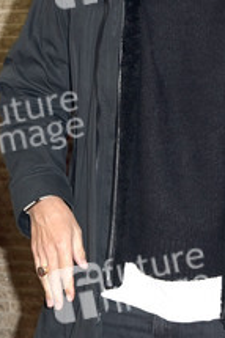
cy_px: 50
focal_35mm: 108
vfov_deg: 18.7
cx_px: 175
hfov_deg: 12.6
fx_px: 1014
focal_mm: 58
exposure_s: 1/250
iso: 640
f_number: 5.6
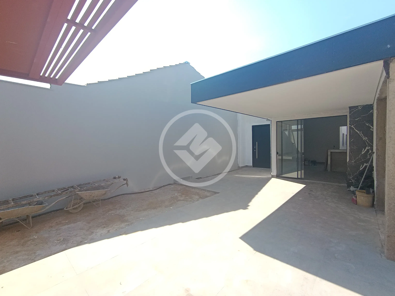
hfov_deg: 94.5
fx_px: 183
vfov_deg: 78.1
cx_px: 198
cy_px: 148
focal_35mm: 16
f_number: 2.2
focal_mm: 1.65
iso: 50
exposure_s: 1/524
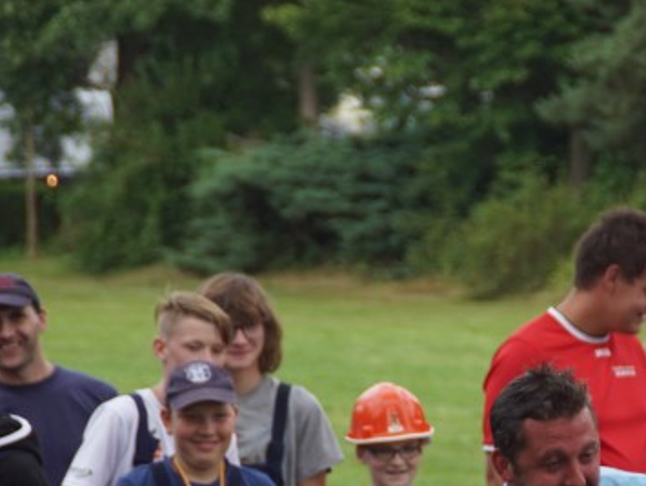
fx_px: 6669
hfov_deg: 5.5
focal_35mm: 357
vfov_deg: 4.2
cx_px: 648
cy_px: 467
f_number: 5.6
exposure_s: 1/200
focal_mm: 110
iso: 250
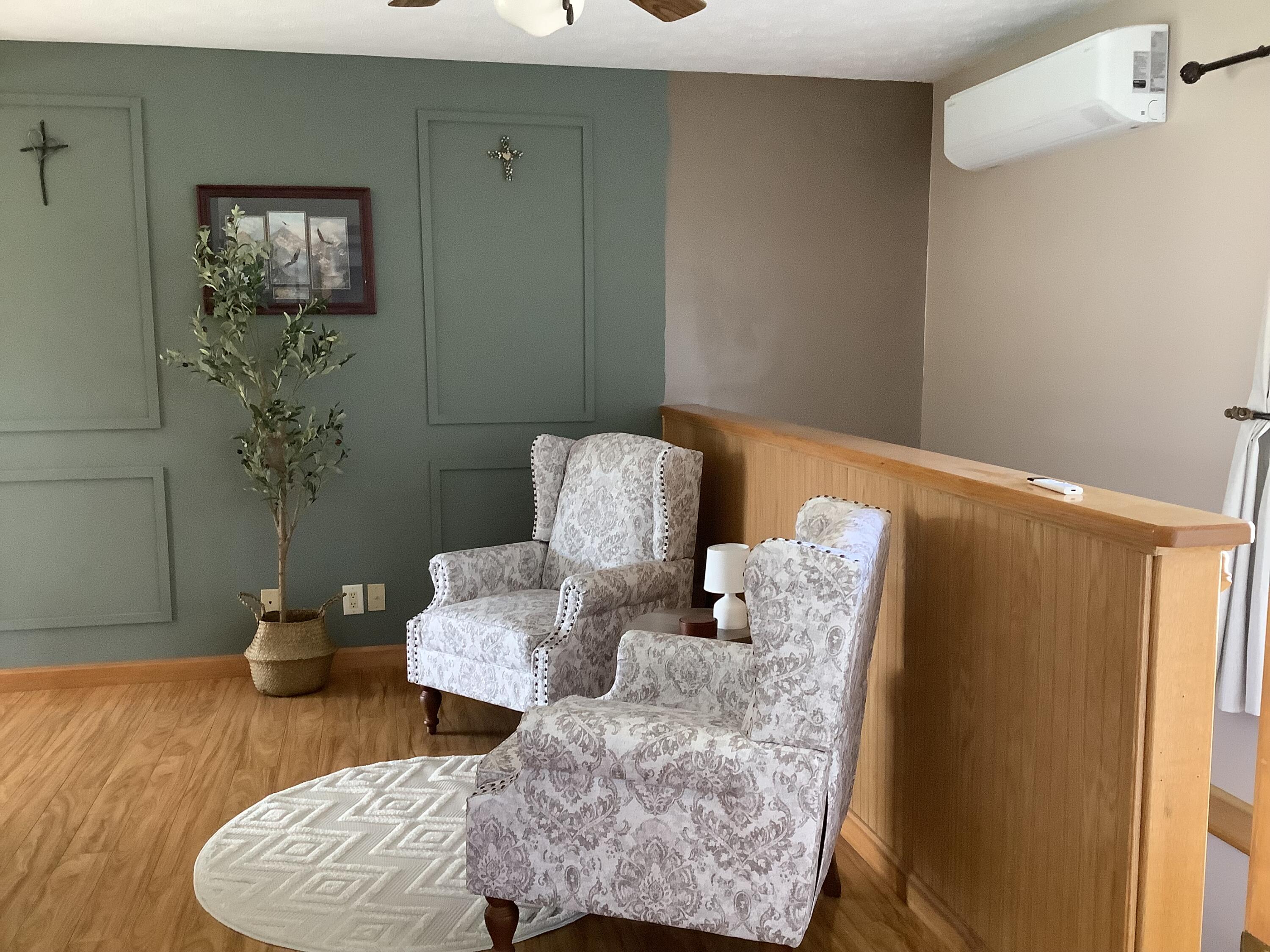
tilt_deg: -8.1
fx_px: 1137
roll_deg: -0.8
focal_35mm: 31
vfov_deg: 45.4
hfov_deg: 58.4
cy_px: 476
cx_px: 635
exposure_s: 1/60
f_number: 2.4
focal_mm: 3.3
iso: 320
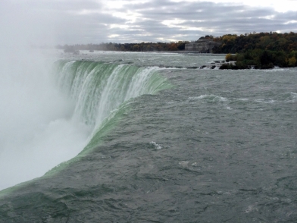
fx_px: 369
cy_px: 120
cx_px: 124
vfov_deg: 33.6
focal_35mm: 43
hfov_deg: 43.7
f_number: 2.4
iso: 32
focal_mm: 3.3
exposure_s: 1/1233
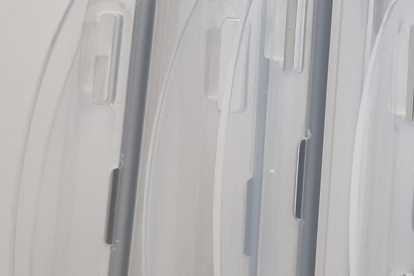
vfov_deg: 13.3
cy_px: 119
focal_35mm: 103
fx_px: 1184
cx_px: 425
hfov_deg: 19.2
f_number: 1.8
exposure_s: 1/100
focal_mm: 5.4
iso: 250
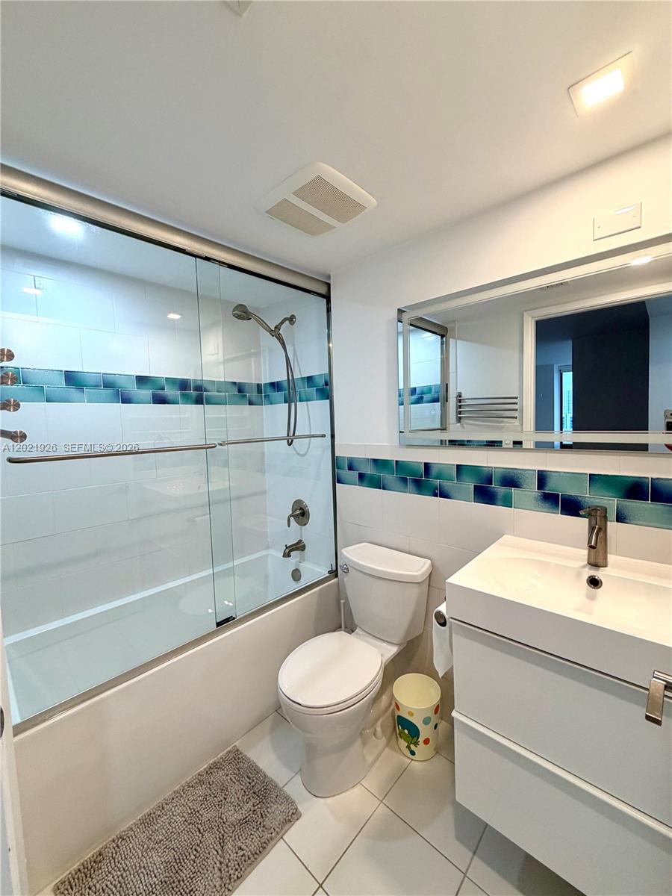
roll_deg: +2.8
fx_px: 362
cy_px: 448
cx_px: 336
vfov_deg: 102.1
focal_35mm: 14
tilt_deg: -4.9
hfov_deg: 85.7
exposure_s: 1/120
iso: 125
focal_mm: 2.22
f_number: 2.2
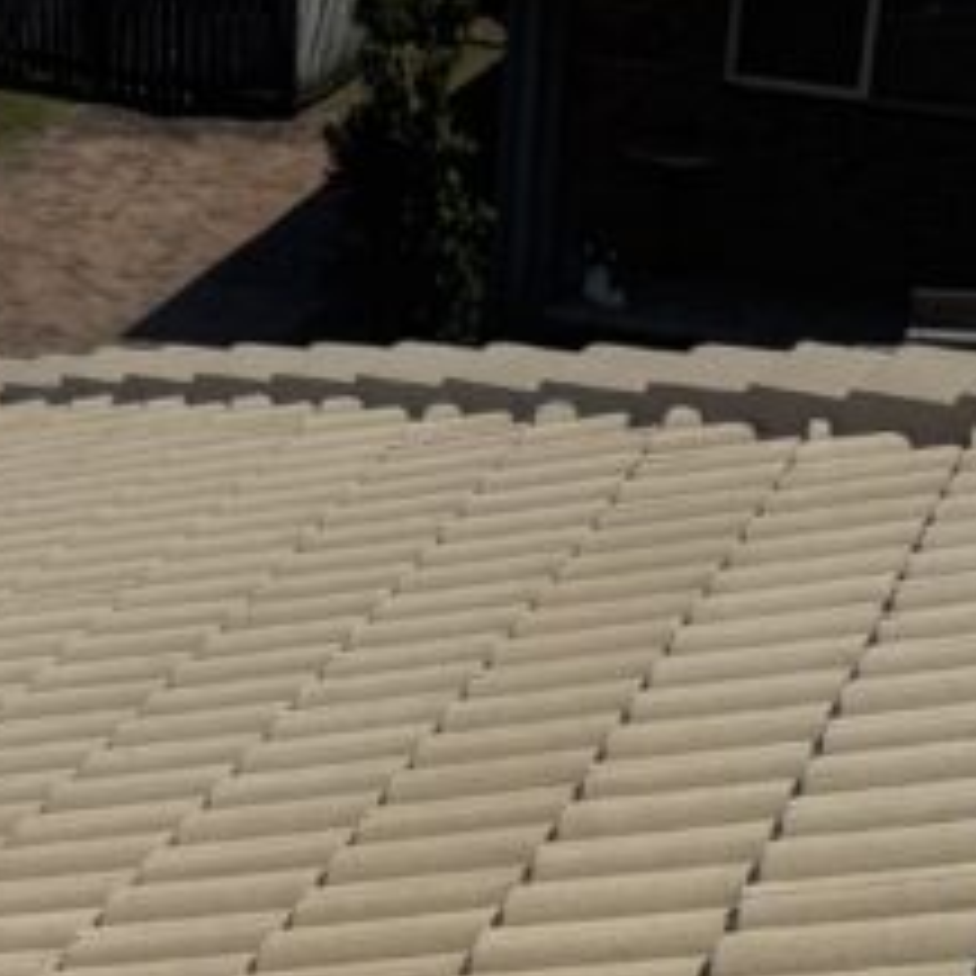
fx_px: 3190
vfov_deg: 16.0
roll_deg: -10.6
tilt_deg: -32.4
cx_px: 580
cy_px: 1453
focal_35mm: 100
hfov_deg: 17.4
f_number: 1.78
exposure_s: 1/12346
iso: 64
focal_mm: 6.76
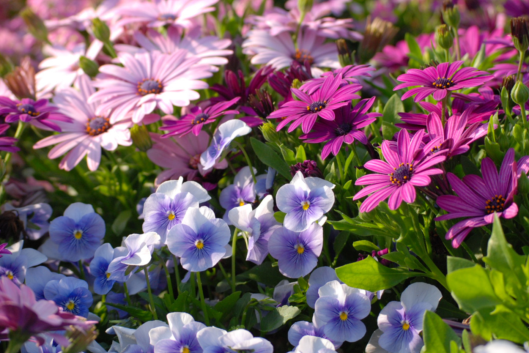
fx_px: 1686
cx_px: 278
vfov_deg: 11.9
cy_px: 132
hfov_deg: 17.8
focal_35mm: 115
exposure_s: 1/1000
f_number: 5.6
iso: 400
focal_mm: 55
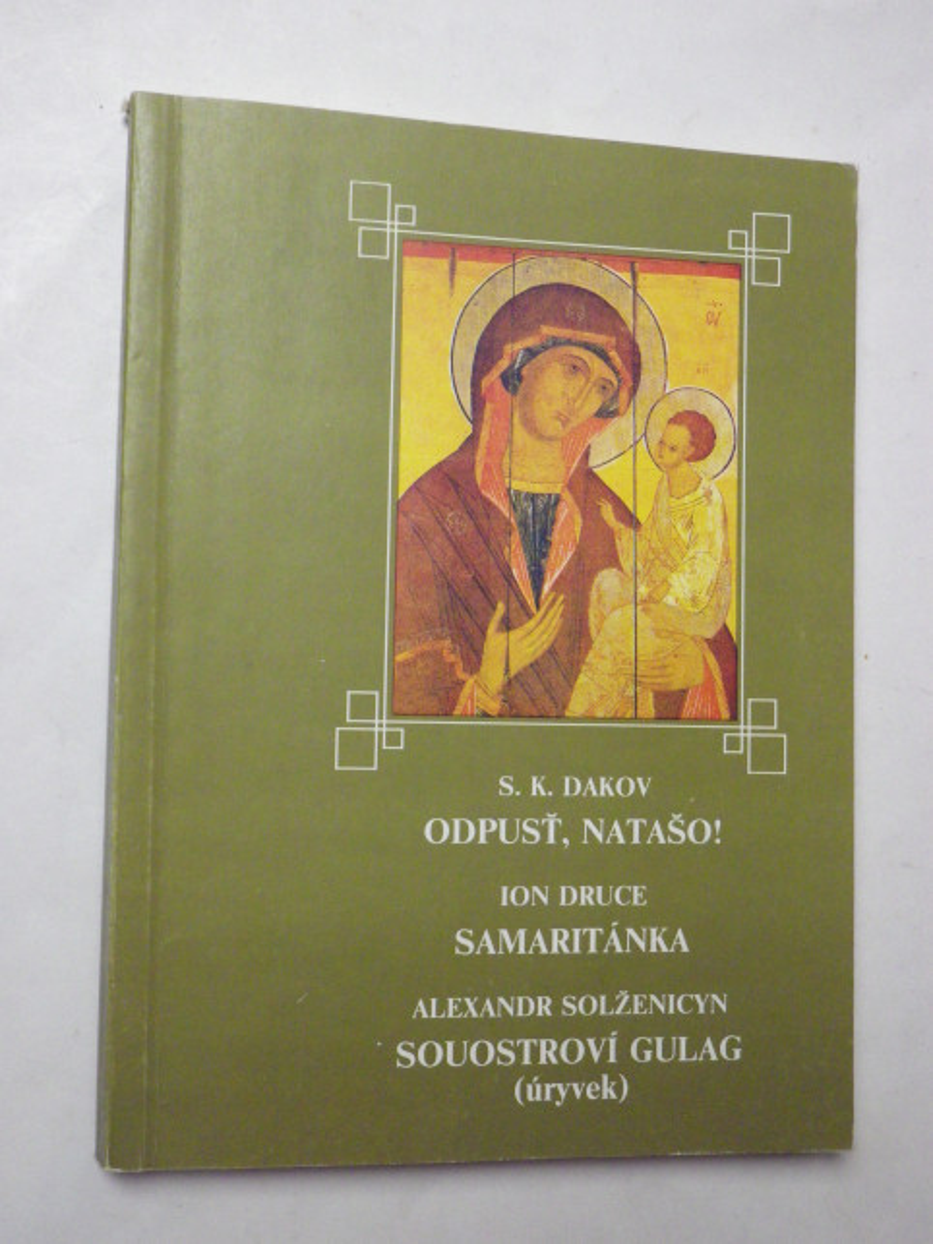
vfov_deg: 45.8
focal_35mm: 41
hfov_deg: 35.1
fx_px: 1474
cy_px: 622
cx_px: 466
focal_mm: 7.3
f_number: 3.9
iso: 500
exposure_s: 1/50
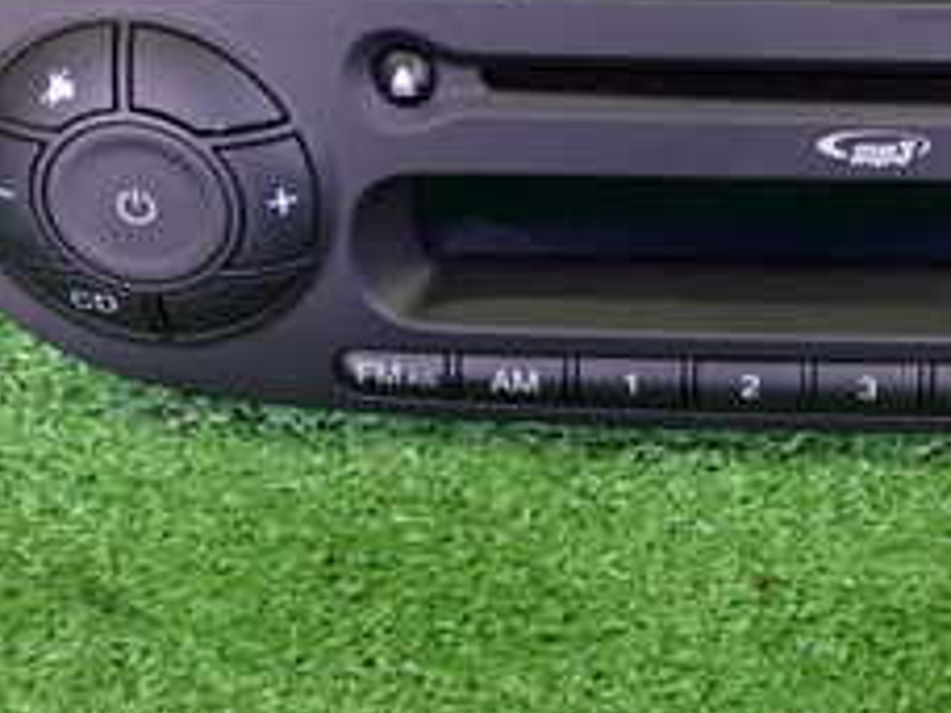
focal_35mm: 79
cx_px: 847
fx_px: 2170
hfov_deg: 24.1
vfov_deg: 18.4
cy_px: 79
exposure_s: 1/30
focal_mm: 5.4
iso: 640
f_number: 2.3
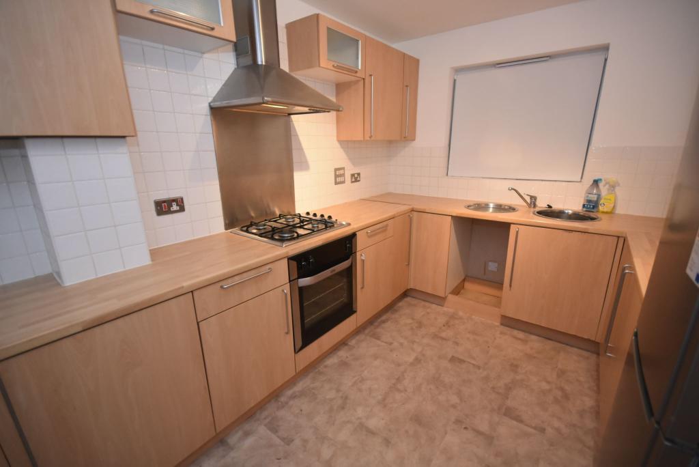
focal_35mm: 15
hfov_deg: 100.4
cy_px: 234
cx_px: 350
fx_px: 291
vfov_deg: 77.4
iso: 1400
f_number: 4
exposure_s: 1/60
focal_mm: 10
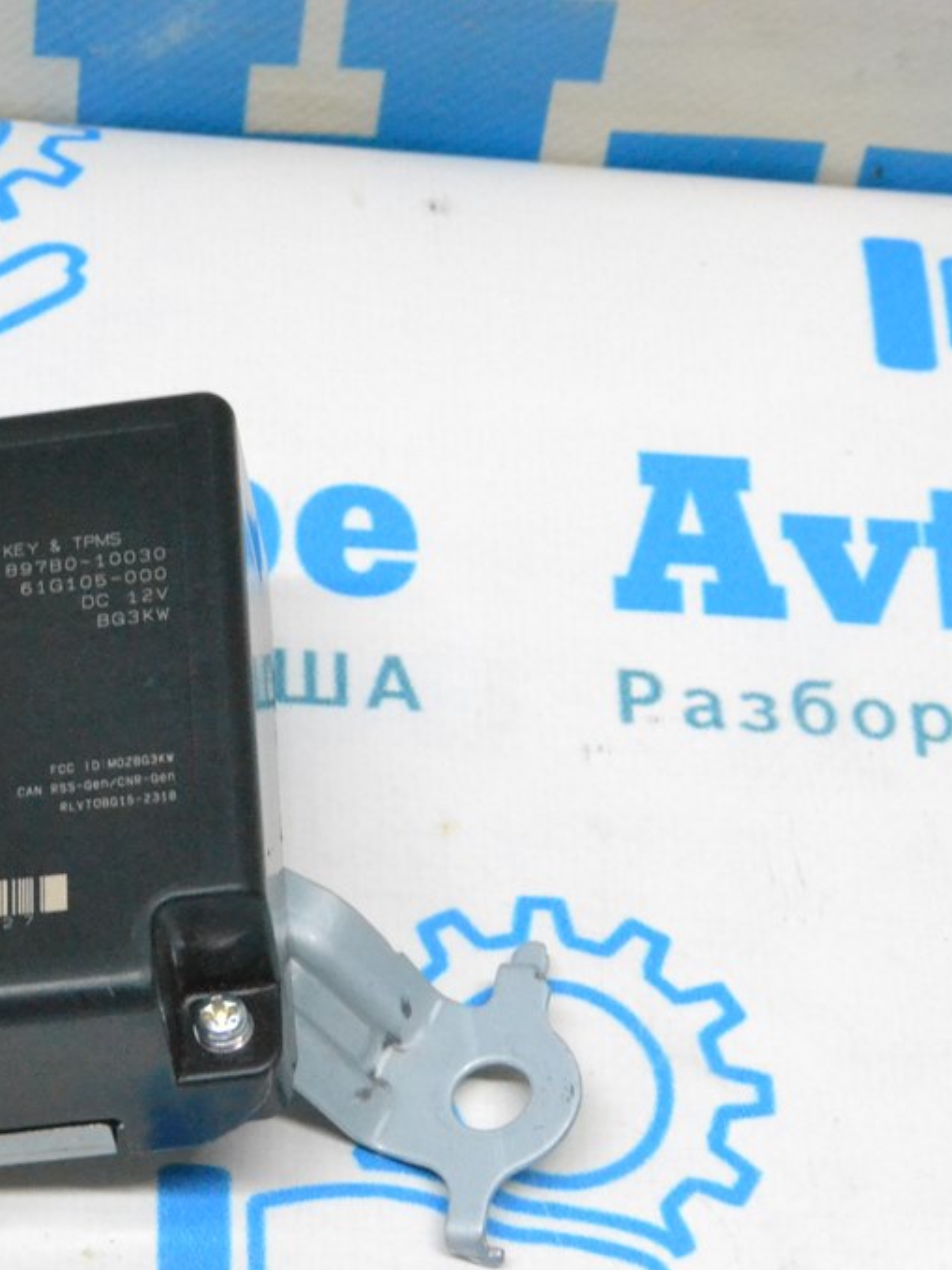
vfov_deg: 16.5
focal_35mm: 120
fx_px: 4392
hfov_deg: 12.3
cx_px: 202
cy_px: 637
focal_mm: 55
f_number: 13
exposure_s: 1/100
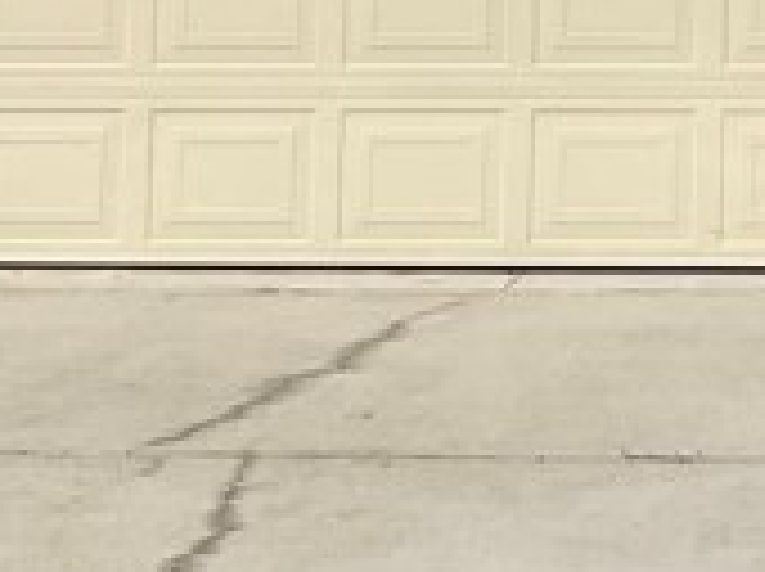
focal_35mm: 175
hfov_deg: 10.8
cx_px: 1215
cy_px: -522
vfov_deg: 8.1
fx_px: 3862
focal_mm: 3
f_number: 1.8
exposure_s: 1/5263
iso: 16
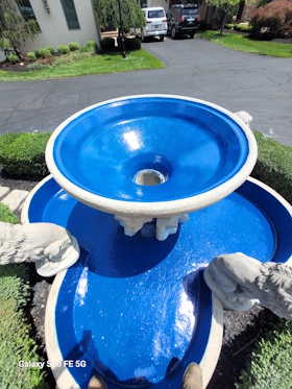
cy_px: 194
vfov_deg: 106.2
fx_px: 146
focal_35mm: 13
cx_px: 146
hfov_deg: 89.9
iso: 40
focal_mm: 1.74
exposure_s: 1/1225
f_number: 2.2
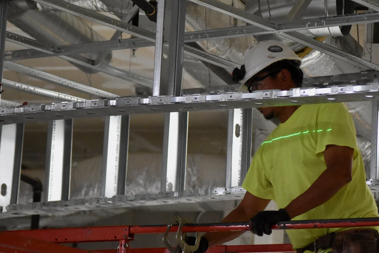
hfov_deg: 10.8
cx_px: 227
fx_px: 2000
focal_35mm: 190
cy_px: 117
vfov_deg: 7.2
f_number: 4.2
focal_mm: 86
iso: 4000
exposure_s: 1/60
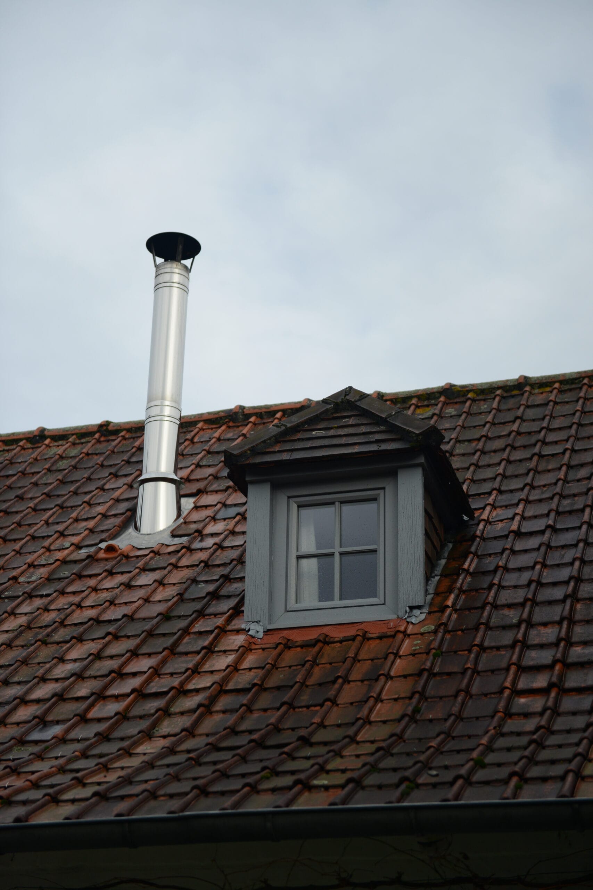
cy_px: 445
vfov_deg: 28.8
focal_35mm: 70
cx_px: 296
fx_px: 1729
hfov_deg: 19.5
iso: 640
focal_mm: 70
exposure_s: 1/5000
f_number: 2.8
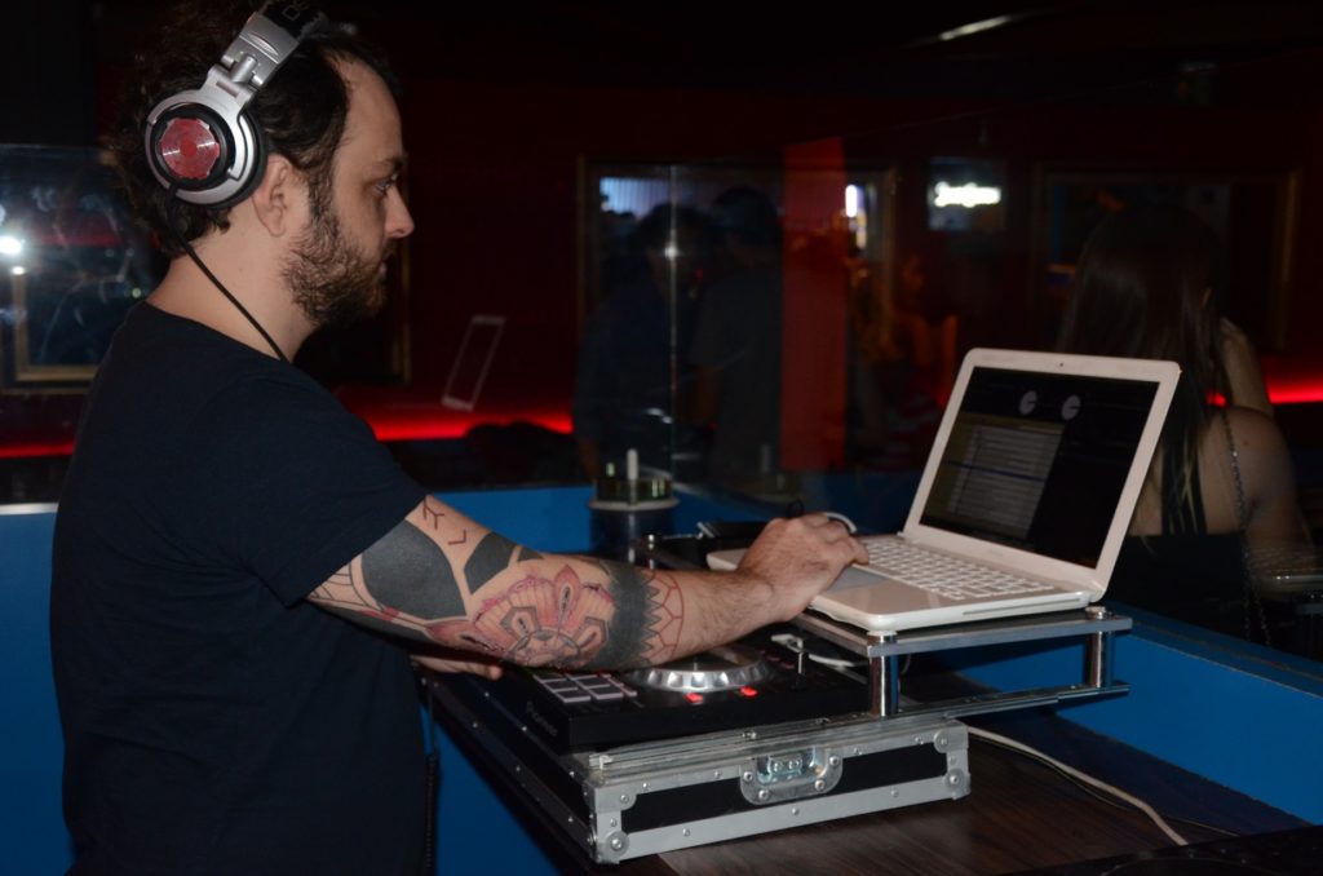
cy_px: 438
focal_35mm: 45
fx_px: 1650
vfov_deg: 29.7
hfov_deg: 43.7
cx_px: 662
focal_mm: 30
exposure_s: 1/25
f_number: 4.2
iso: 1600
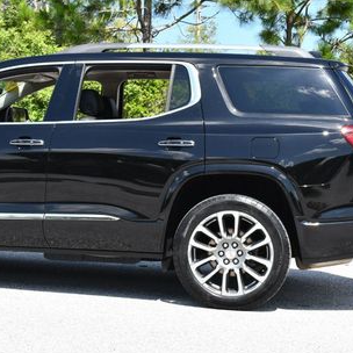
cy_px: 116
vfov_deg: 18.6
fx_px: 1073
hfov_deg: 18.5
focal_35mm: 93
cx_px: 62
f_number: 8
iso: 200
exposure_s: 1/250
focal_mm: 26
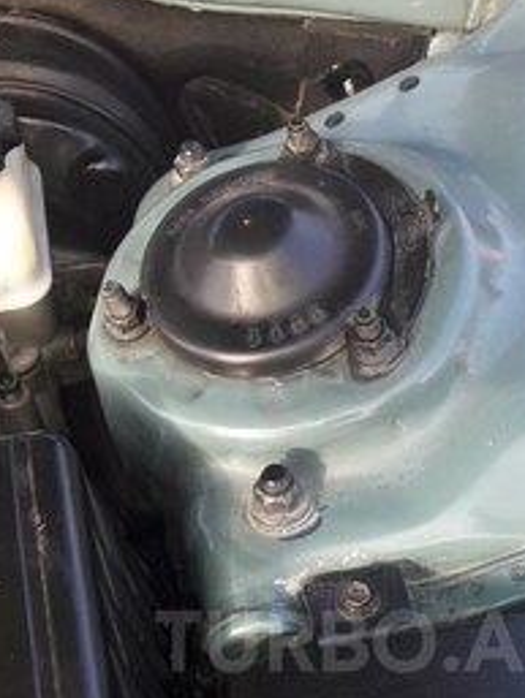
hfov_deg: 26.8
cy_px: 641
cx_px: 365
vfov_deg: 33.5
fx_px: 1091
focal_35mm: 54
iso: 40
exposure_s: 1/112
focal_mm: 3.7
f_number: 1.9
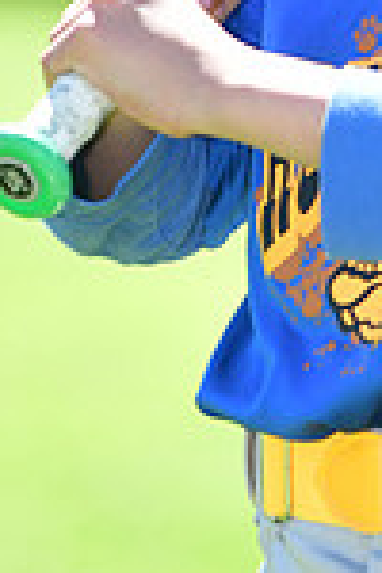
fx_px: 13352
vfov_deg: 2.5
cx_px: 460
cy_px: -286
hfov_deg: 1.6
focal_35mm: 839
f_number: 4.5
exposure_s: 1/1000
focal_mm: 145
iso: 400
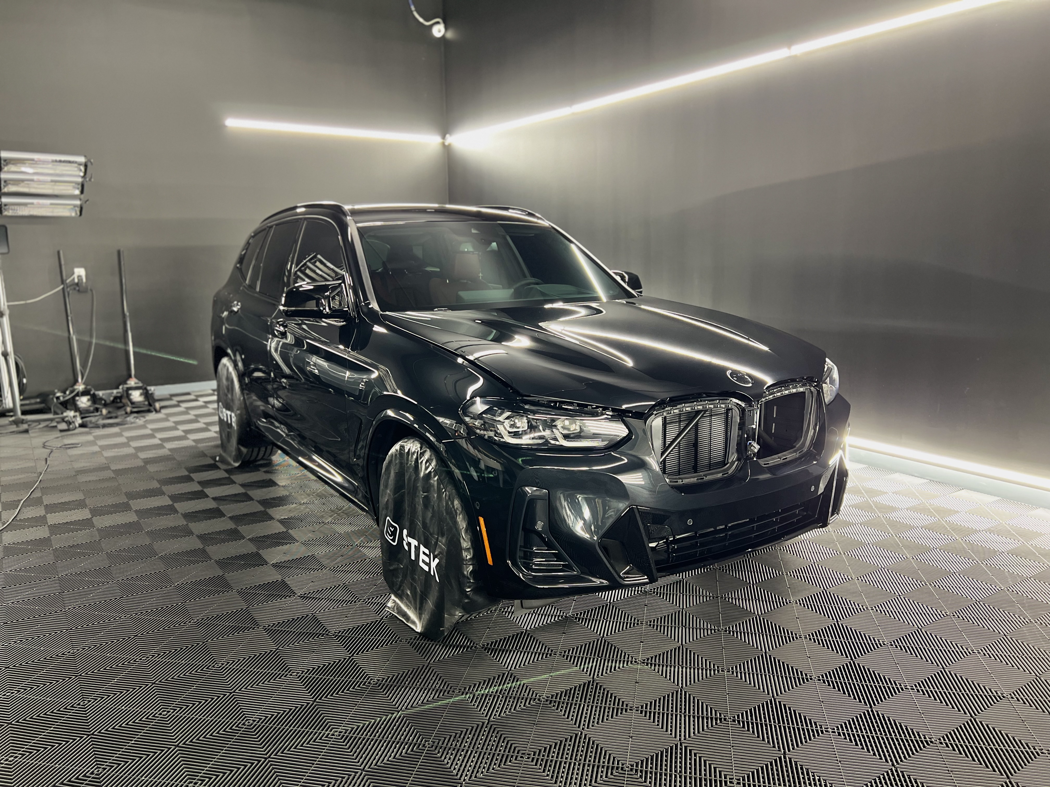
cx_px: 525
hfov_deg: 67.3
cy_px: 394
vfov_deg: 53.1
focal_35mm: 26
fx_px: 789
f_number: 1.5
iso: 250
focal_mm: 5.7
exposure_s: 1/60
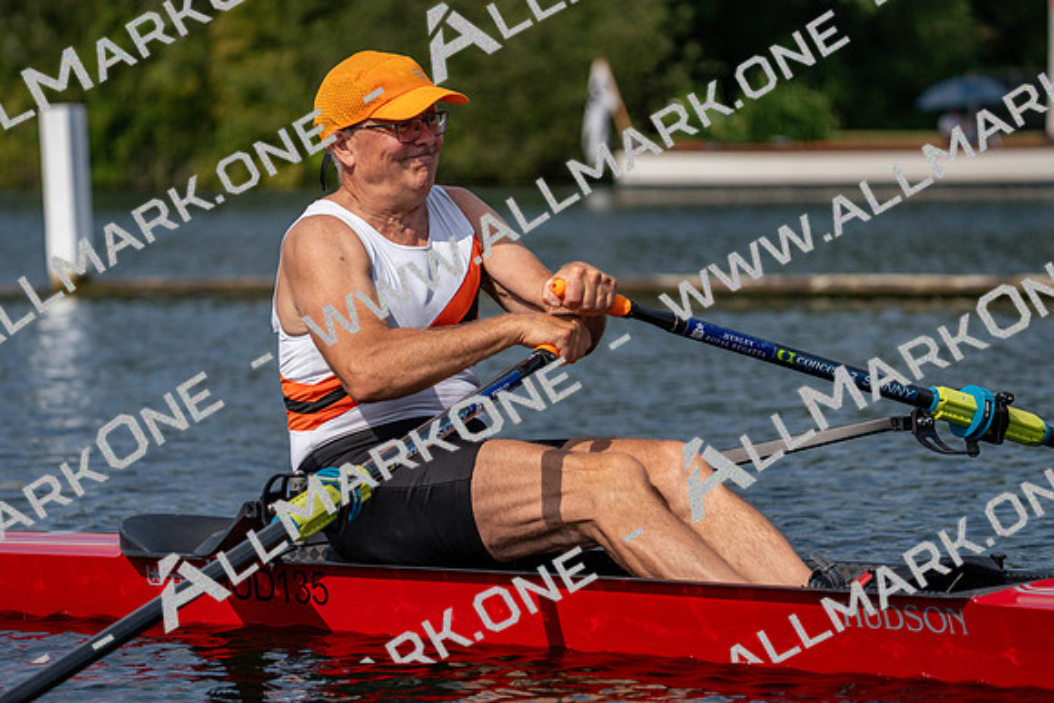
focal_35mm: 200
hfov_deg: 10.3
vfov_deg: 6.9
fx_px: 5857
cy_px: 352
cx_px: 527
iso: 160
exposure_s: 1/1600
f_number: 5.6
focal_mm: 200
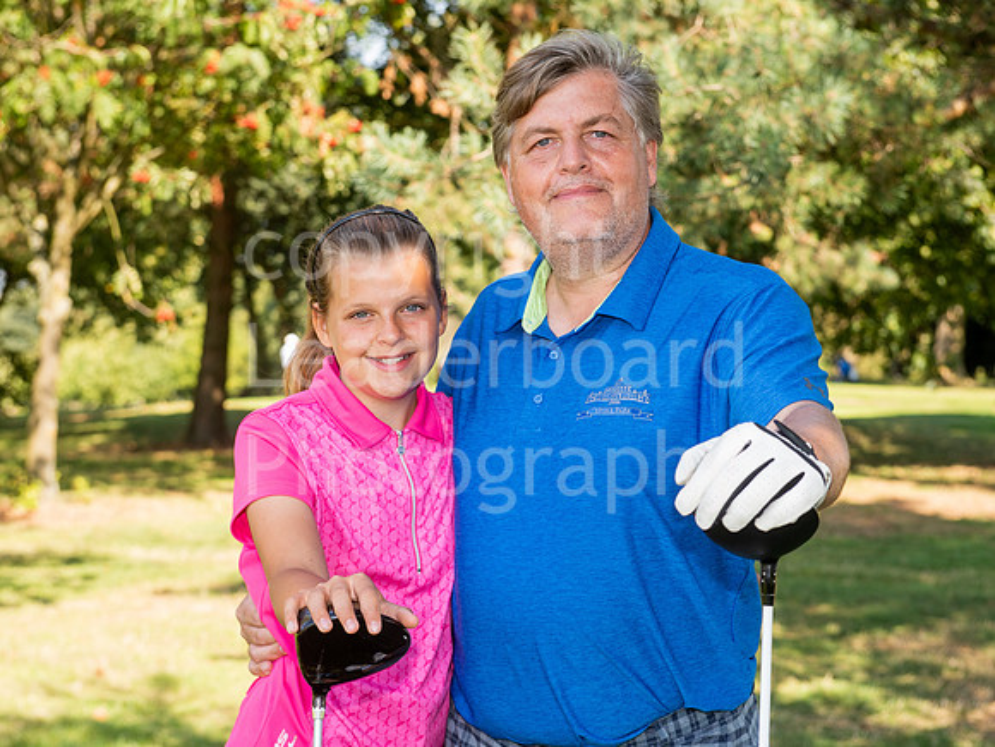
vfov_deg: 18.5
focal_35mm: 80
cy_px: 362
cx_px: 506
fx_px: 2289
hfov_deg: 24.5
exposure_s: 1/250
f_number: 5.6
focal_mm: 70
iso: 160
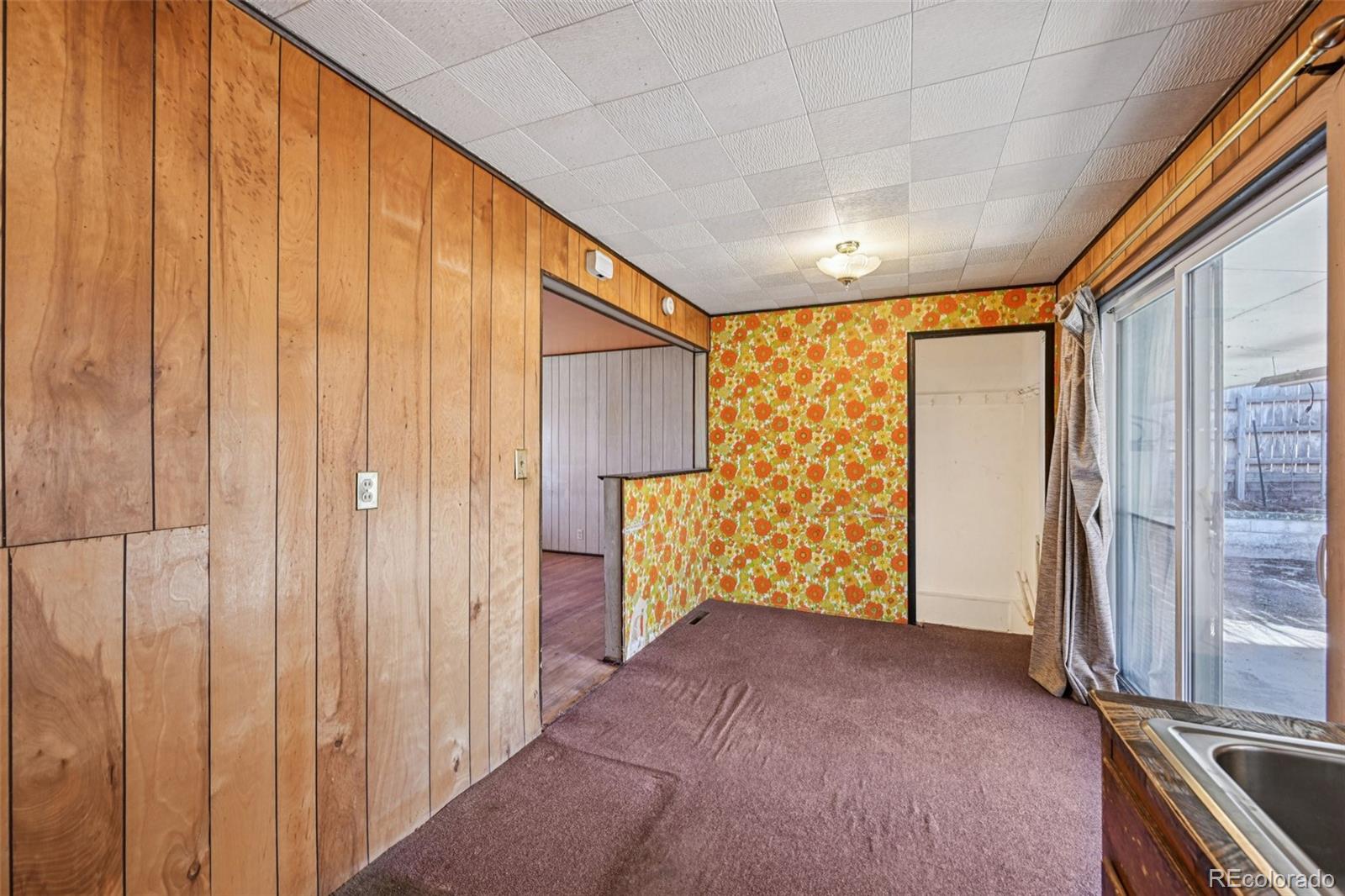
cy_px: 448
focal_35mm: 14
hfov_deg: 104.3
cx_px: 672
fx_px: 523
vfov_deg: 81.2
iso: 360
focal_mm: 14
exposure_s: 1/15
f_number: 8
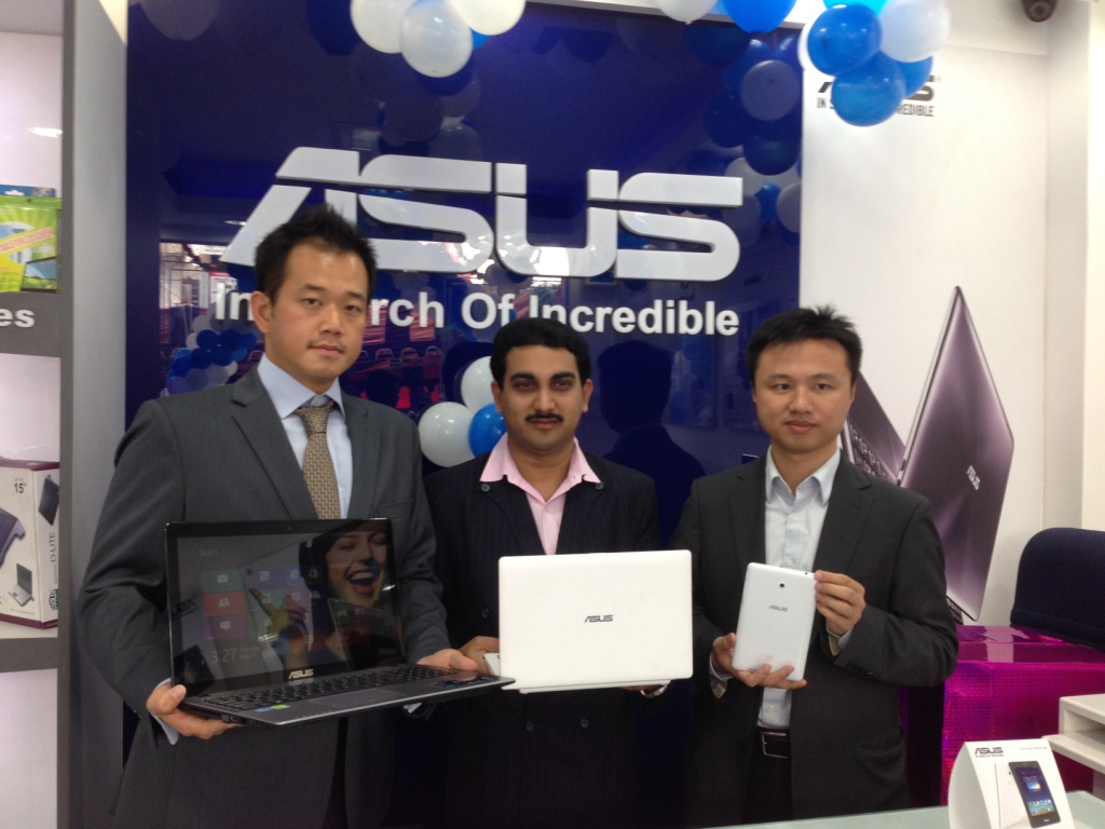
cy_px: 414
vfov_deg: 42.9
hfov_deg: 55.4
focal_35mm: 33
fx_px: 1053
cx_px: 552
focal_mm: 4.12
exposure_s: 1/20
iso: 50
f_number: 2.4
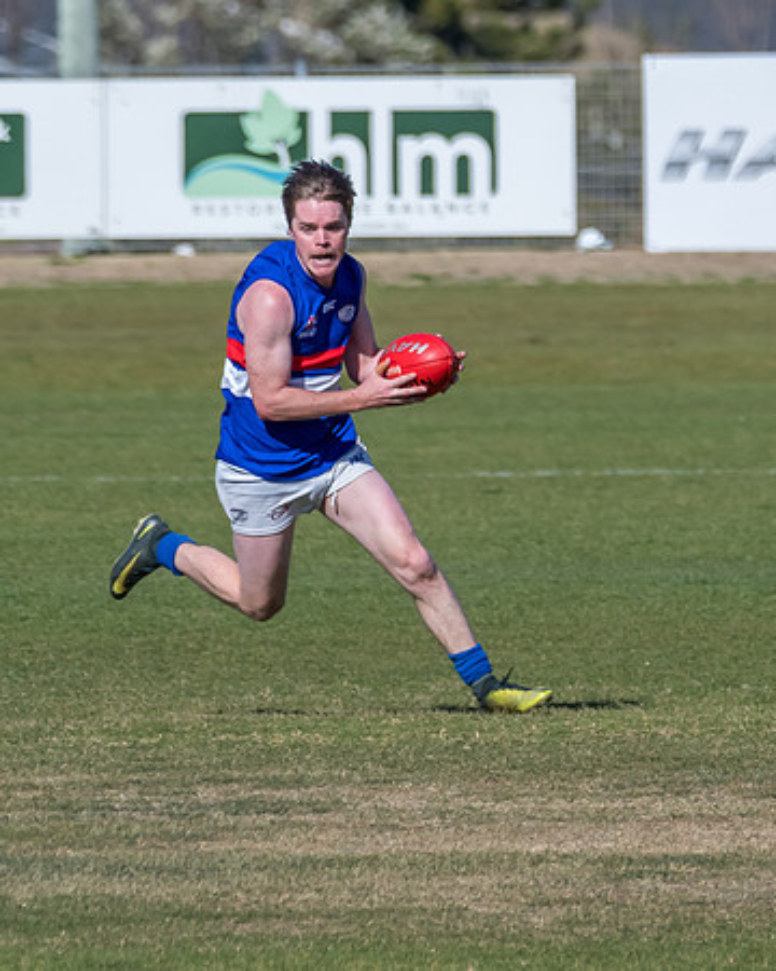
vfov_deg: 2.0
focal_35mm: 990
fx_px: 28423
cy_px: 513
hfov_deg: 1.6
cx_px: 779
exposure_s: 1/3200
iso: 800
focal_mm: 380
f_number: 8
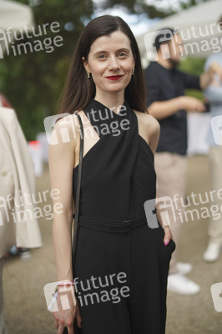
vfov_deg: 39.6
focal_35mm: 50
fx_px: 463
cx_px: 111
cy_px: 167
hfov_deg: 26.9
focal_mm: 50
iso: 320
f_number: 1.6
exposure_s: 1/2500
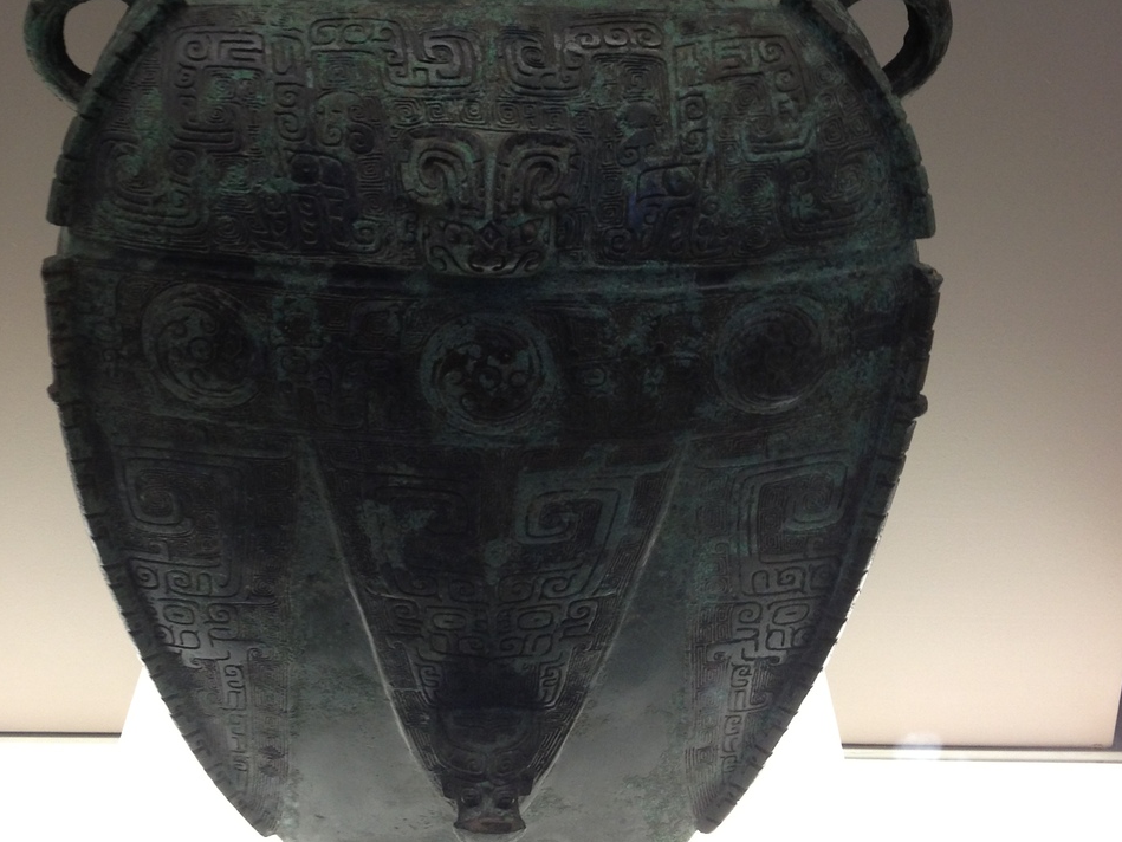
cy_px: 222
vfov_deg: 24.6
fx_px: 1913
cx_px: 433
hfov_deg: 32.6
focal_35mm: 59
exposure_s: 1/20
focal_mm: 4.28
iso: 80
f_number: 2.4
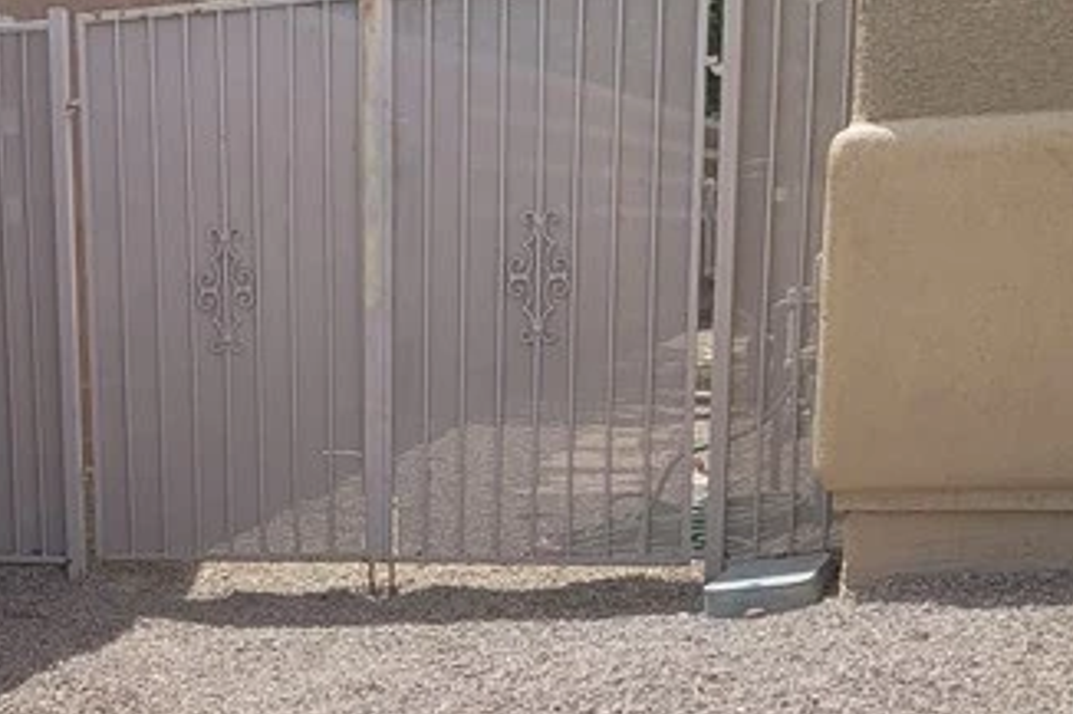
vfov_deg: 15.5
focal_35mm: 85
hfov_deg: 22.4
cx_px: -138
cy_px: 862
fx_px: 2532
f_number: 1.8
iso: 40
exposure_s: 1/3211
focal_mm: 5.4
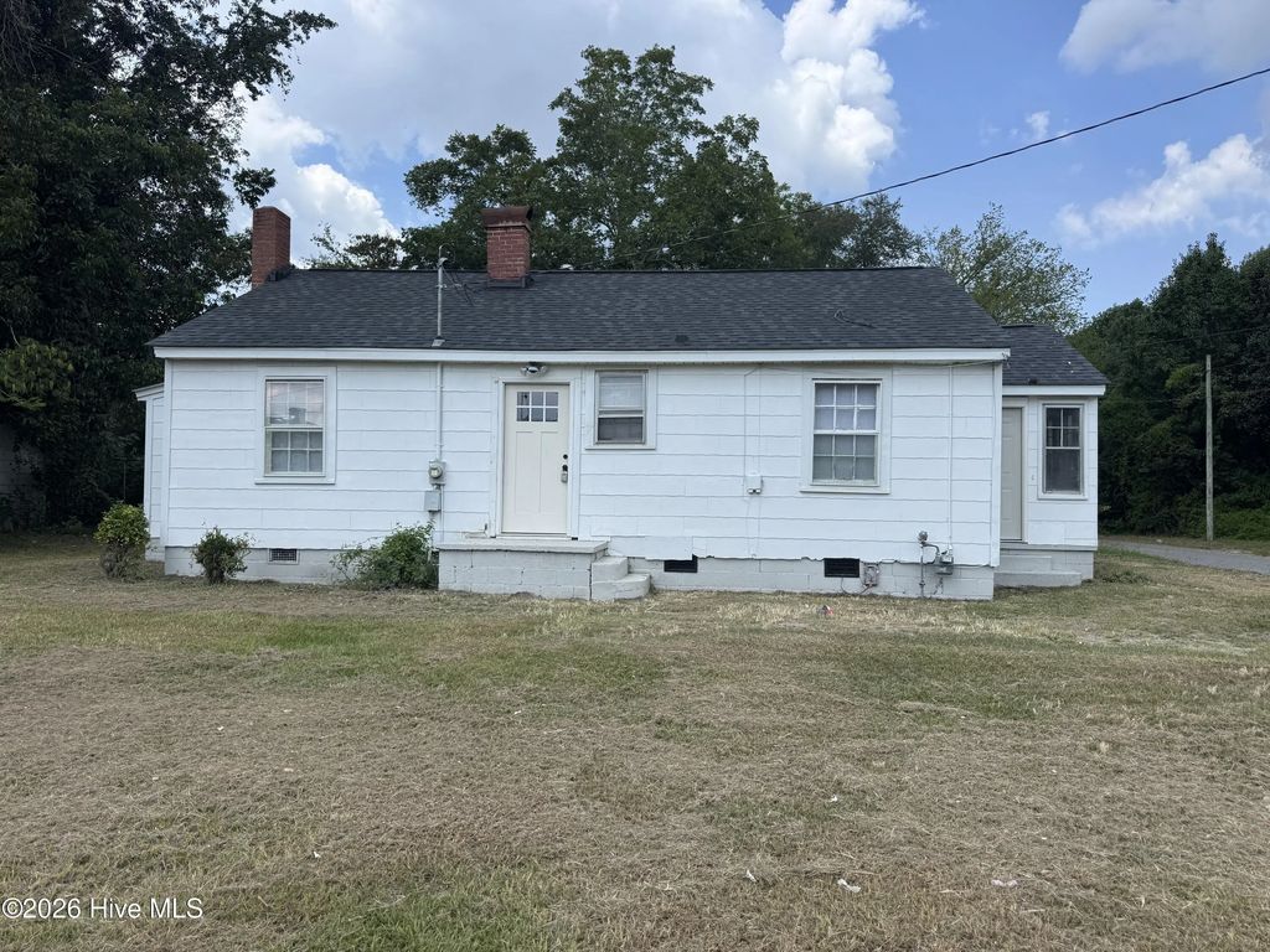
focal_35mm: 24
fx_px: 881
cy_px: 476
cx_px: 635
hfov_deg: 71.6
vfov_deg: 56.8
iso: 80
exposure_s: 1/3597
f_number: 1.78
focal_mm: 6.76
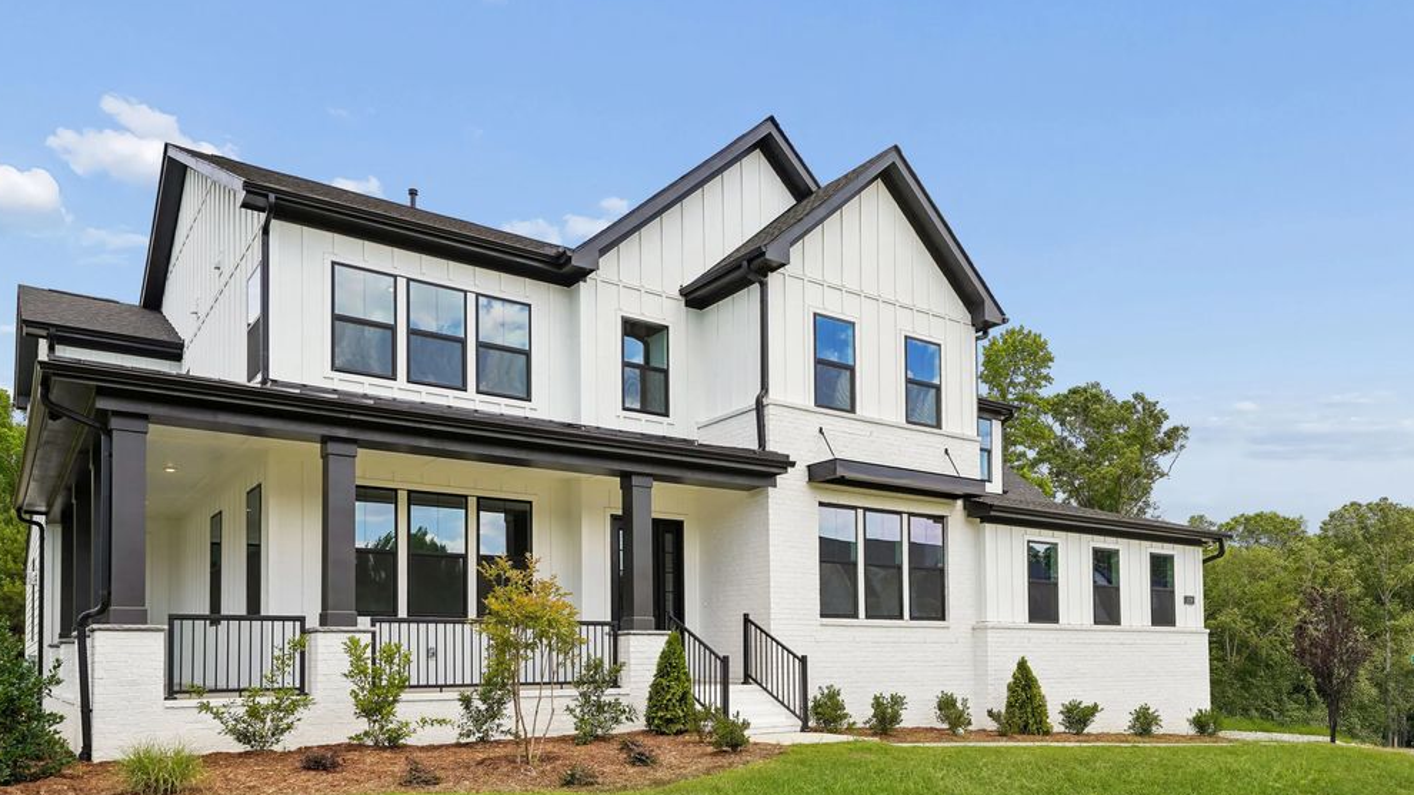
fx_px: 975
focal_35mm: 26
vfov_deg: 44.3
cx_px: 711
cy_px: 457
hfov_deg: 71.9
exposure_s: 1/400
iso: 160
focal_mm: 24
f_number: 9
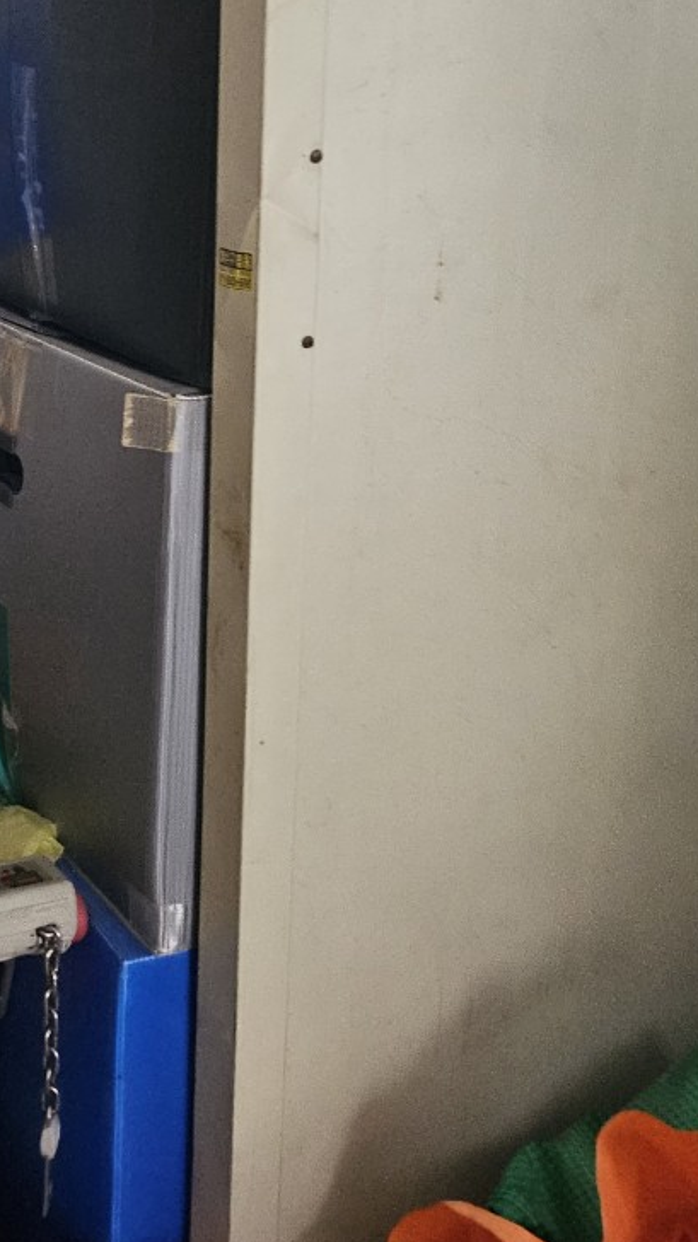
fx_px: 1515
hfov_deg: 24.8
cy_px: 404
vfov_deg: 43.9
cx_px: 10
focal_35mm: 46
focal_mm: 5
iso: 500
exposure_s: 1/24
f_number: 1.8
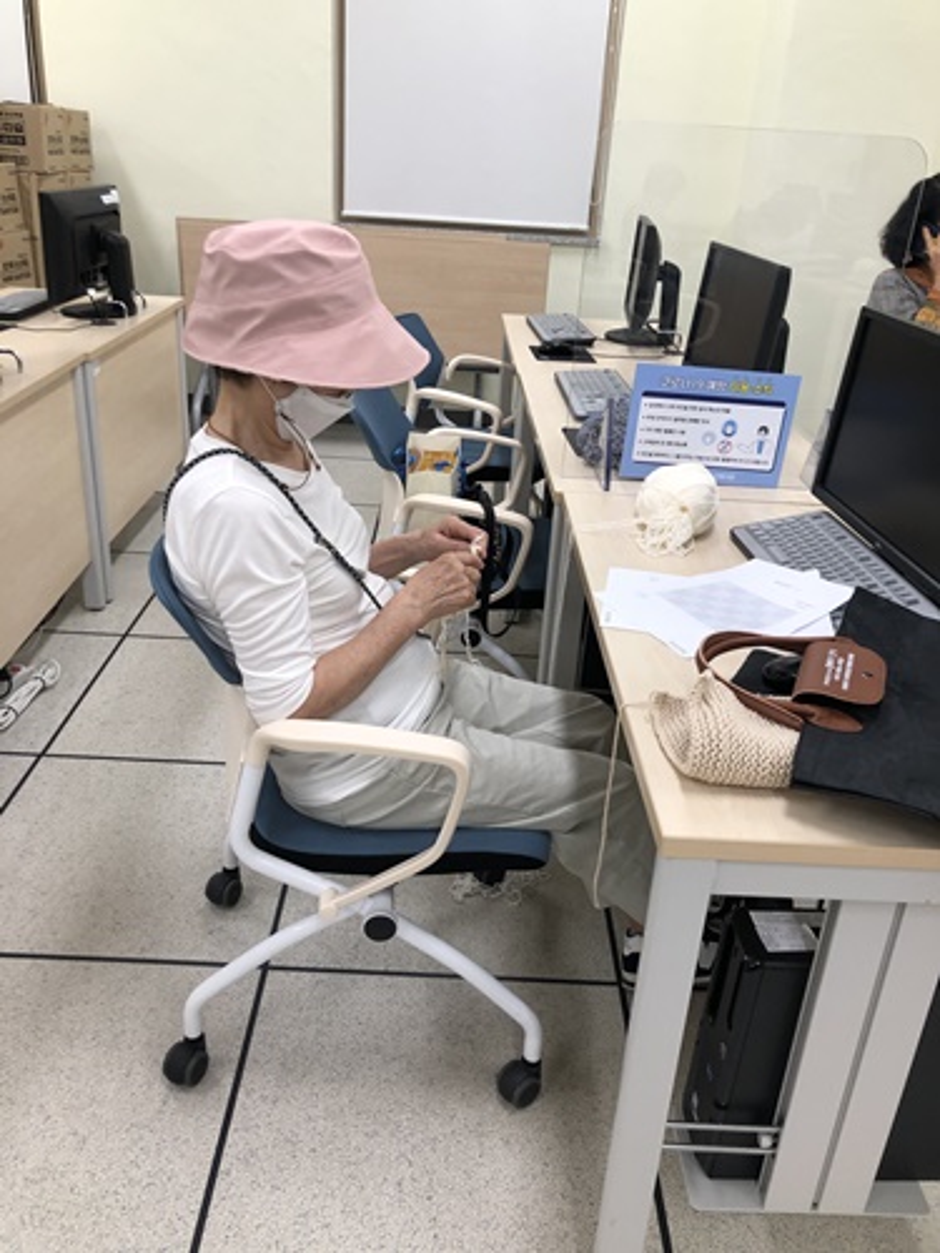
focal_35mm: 28
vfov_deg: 63.4
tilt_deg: -25.1
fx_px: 1014
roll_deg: -2.9
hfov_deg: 49.7
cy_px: 626
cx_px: 470
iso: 25
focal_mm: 4
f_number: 1.8
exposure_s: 1/30
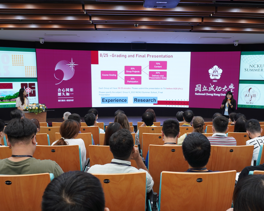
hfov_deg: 50.2
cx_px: 142
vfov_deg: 40.9
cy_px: 131
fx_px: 281
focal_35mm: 36
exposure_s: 1/30
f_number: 3.5
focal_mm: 16
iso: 100
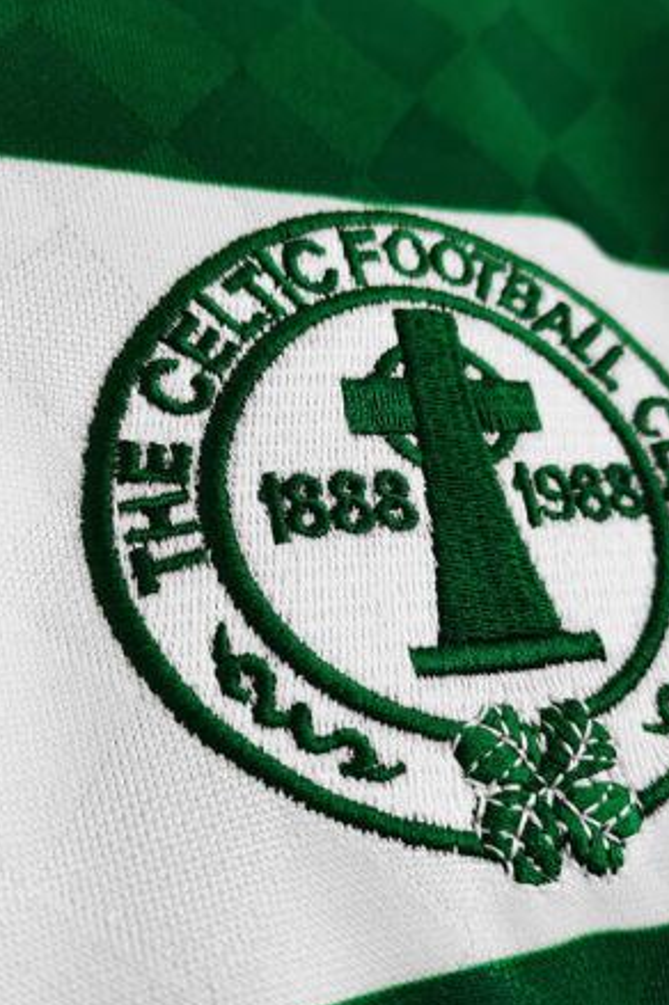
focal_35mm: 37
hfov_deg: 35.8
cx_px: 394
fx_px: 1033
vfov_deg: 51.9
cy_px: 508
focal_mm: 5.58
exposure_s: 1/33.3
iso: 400
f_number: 1.8
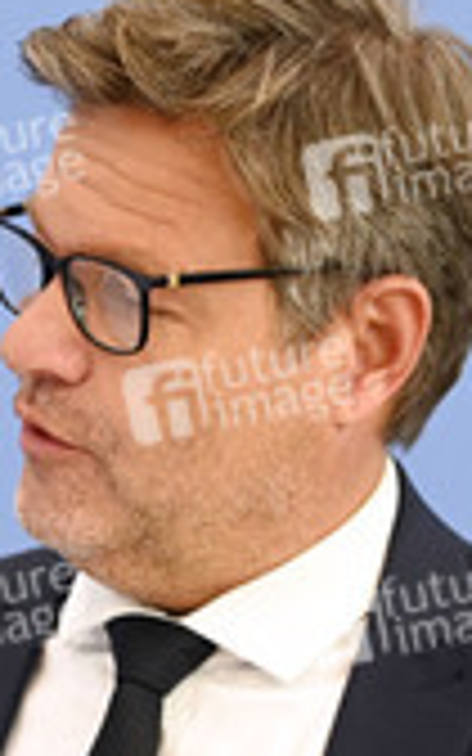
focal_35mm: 279
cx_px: -151
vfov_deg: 7.5
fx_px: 5742
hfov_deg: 4.7
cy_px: 504
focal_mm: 102
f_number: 5
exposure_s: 1/1000
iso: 3200
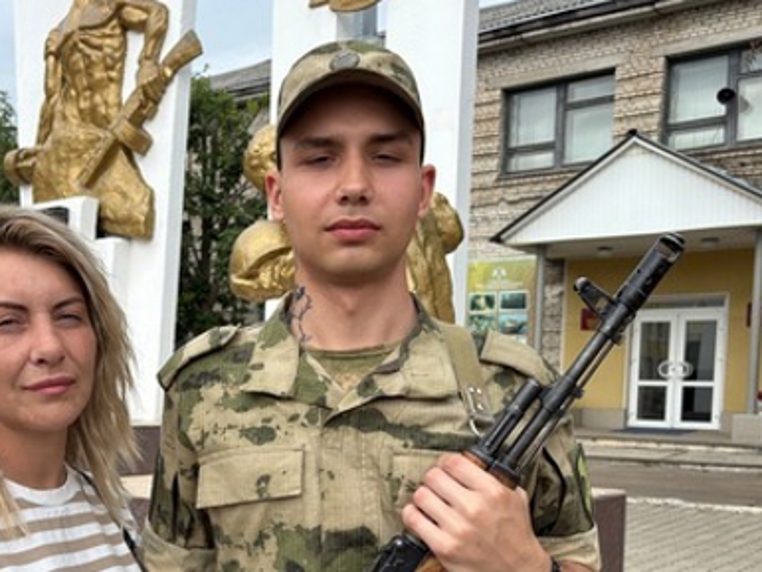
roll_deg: -0.6
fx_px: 991
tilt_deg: -5.2
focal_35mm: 45
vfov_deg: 31.4
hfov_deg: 41.1
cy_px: 449
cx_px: 213
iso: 50
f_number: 1.6
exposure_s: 1/2024
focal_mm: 5.96
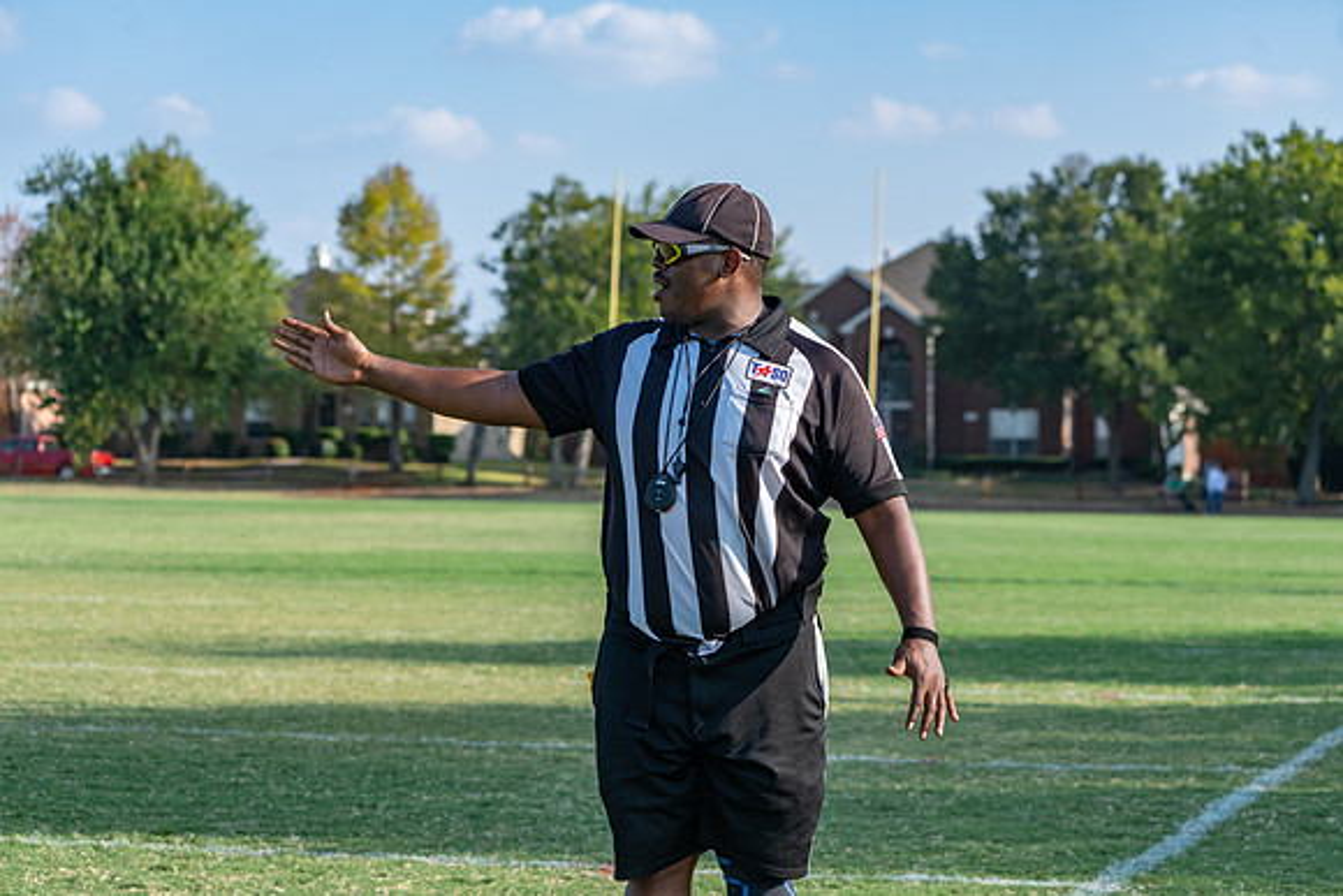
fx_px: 3731
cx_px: 672
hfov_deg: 20.4
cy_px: 448
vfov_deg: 13.7
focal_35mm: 100
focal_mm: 100
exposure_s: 1/640
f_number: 5.6
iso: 200
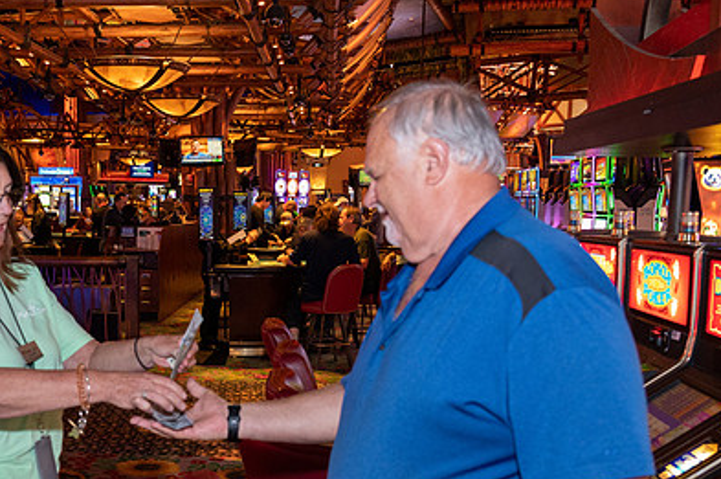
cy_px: 340
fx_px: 960
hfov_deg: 40.7
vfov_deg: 27.7
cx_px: 250
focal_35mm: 48
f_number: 4.8
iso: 5000
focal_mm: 32.5
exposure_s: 1/60
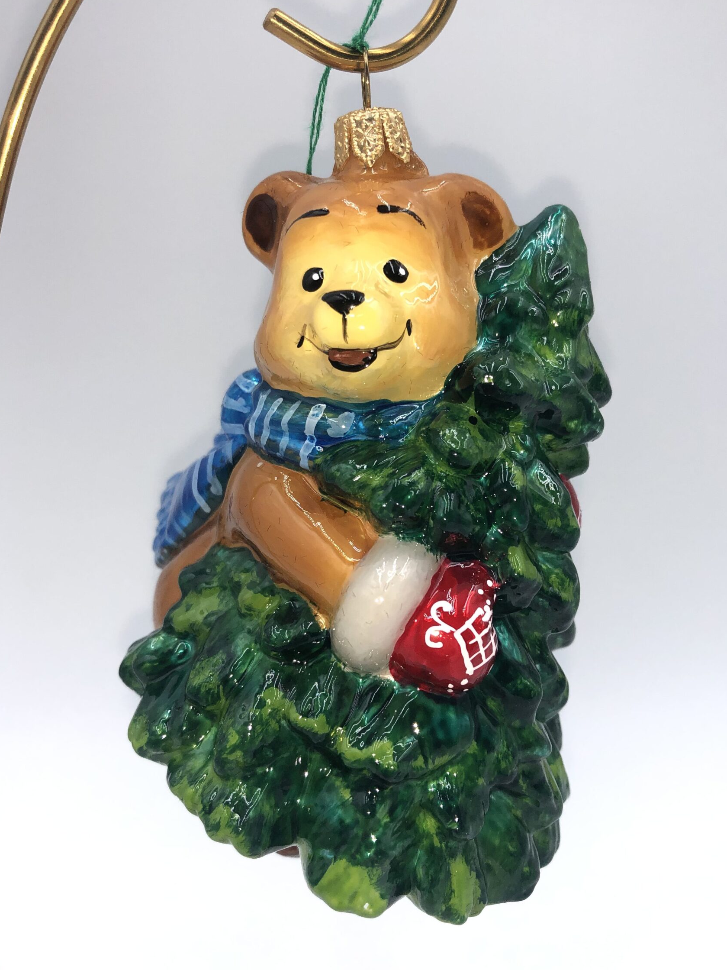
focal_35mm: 32
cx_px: 386
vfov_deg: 56.8
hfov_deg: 44.1
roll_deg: +0.3
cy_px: 460
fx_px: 896
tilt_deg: -12.7
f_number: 1.8
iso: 20
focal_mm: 4
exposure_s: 1/1453
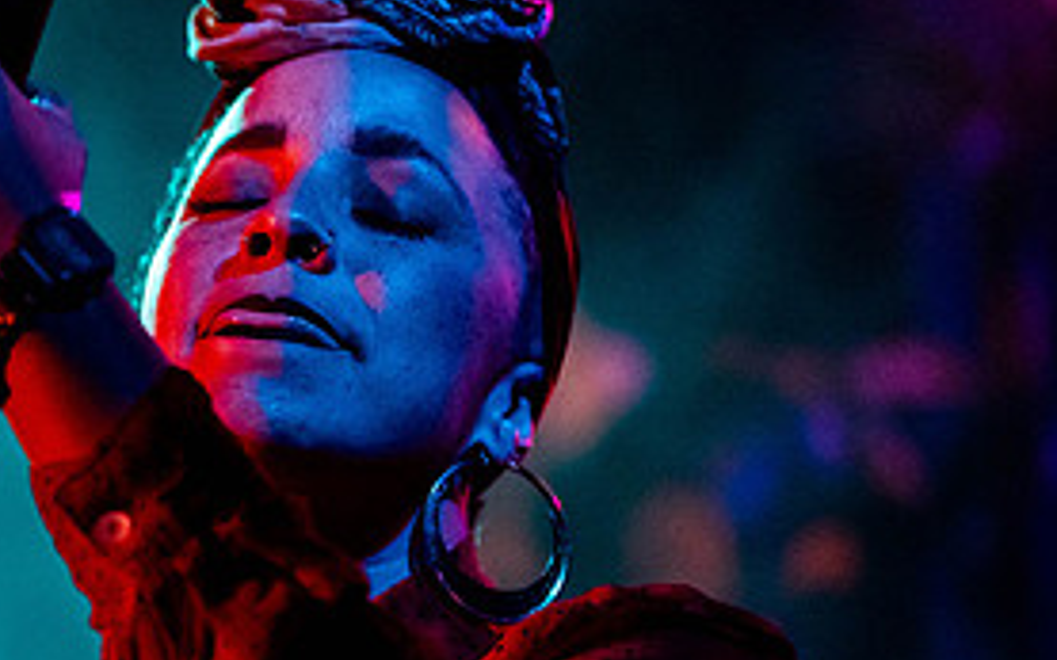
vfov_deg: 4.5
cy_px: 532
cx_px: 8
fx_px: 8352
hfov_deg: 7.2
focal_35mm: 290
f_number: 2.8
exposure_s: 1/250
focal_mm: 136
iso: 3200
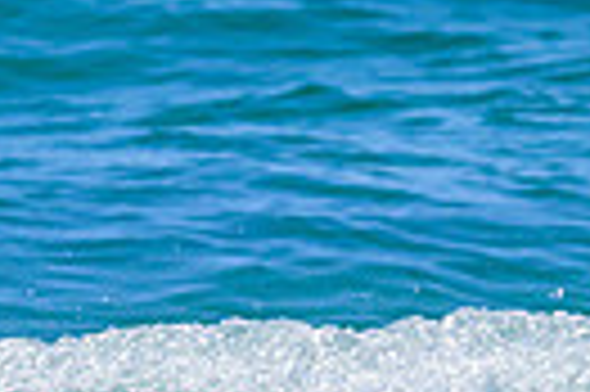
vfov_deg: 0.6
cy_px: 627
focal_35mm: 2284
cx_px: -421
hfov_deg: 0.9
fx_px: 37385
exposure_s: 1/2000
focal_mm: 430
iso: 1100
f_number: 11
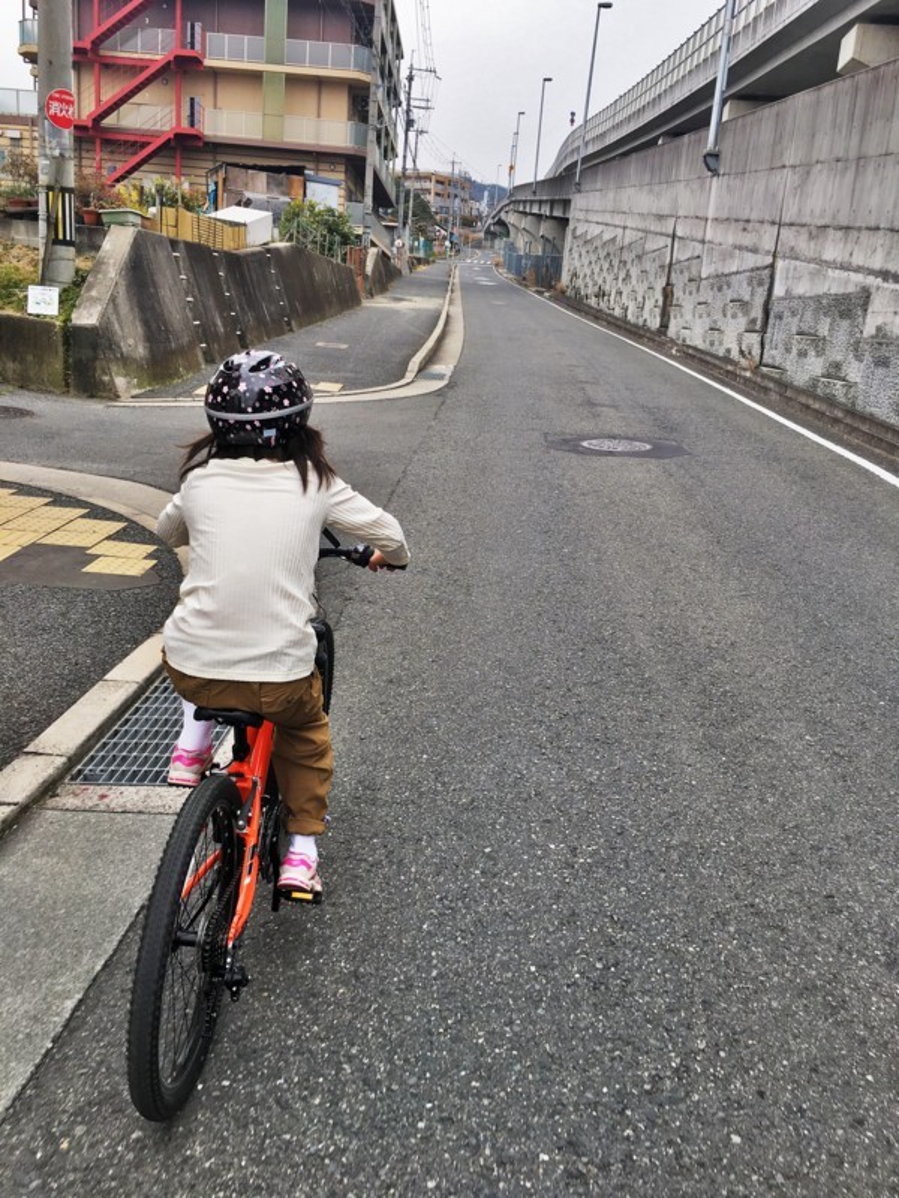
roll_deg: -5.5
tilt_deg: -14.2
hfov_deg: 48.2
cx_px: 450
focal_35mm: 29
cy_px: 599
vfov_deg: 61.7
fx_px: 1004
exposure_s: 1/427
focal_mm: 4.15
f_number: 2.2
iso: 25
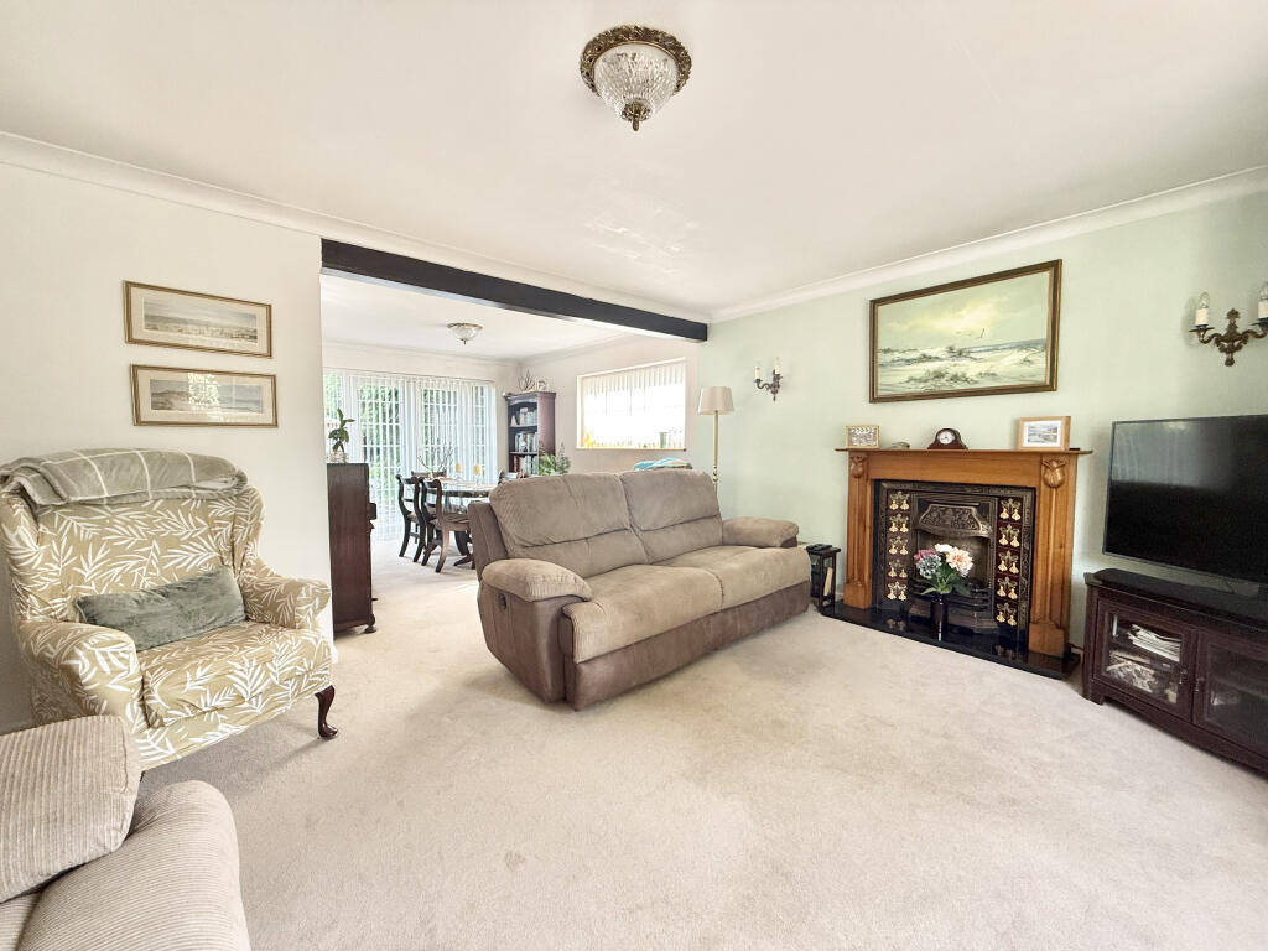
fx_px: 513
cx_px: 634
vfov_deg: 85.7
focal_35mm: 14
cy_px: 476
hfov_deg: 102.1
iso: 160
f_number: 2.2
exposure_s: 1/99
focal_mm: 2.22
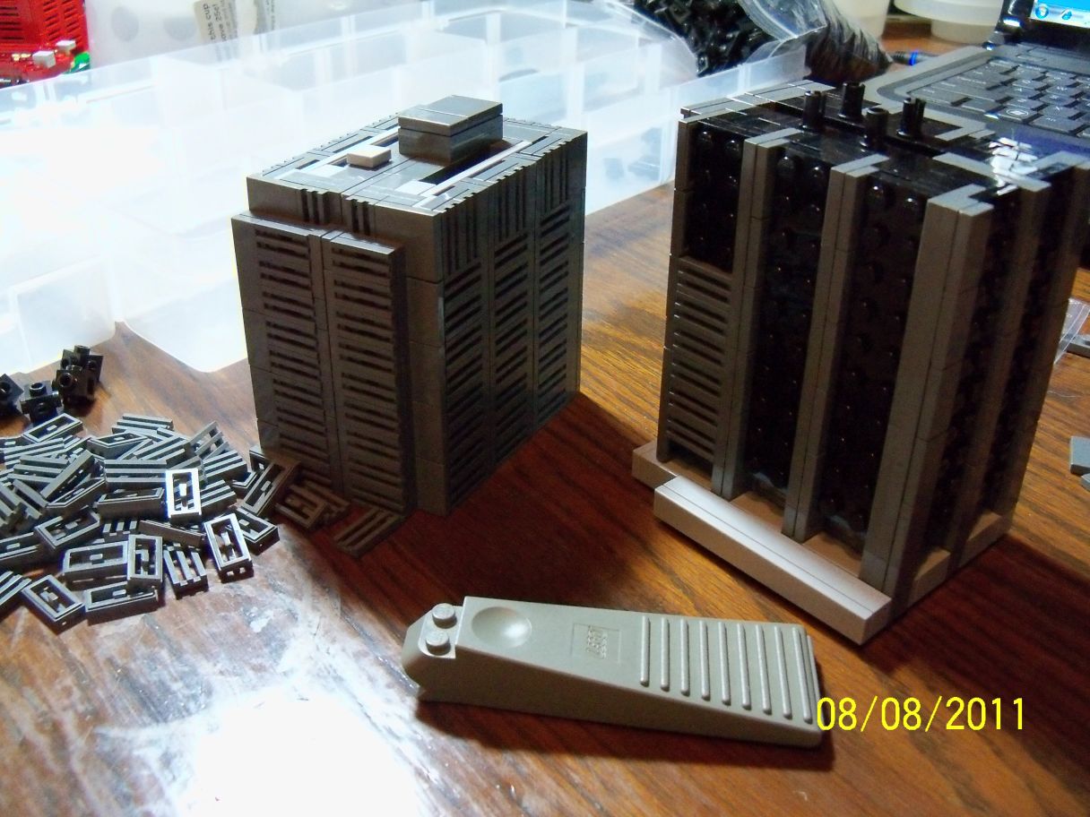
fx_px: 1102
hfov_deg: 52.6
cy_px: 408
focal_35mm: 35
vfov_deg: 40.7
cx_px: 545
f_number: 3.5
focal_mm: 6.2
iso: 800
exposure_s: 1/40
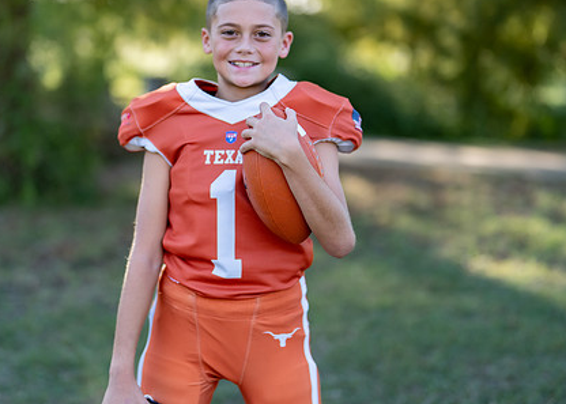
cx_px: 245
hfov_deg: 27.1
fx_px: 1173
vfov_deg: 19.5
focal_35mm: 73
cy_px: 177
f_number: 1.2
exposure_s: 1/1250
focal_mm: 50
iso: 100
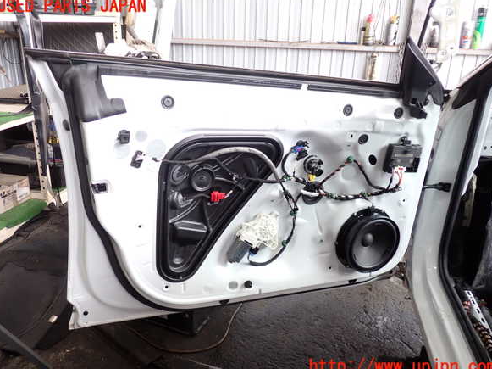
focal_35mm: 31
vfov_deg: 45.4
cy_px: 187
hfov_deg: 58.4
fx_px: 440
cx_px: 246
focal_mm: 5.4
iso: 100
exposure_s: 1/60
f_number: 2.3
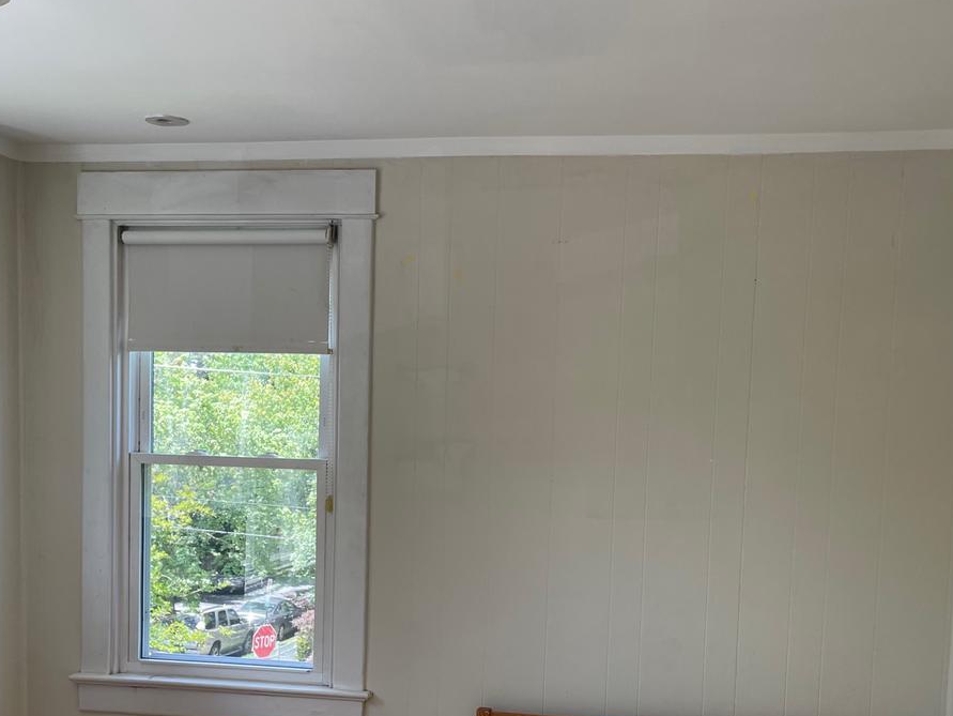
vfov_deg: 33.7
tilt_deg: -4.6
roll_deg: -1.5
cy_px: 531
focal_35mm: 42
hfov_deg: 44.8
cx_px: 488
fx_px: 1157
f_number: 1.6
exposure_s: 1/121
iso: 32
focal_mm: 4.2
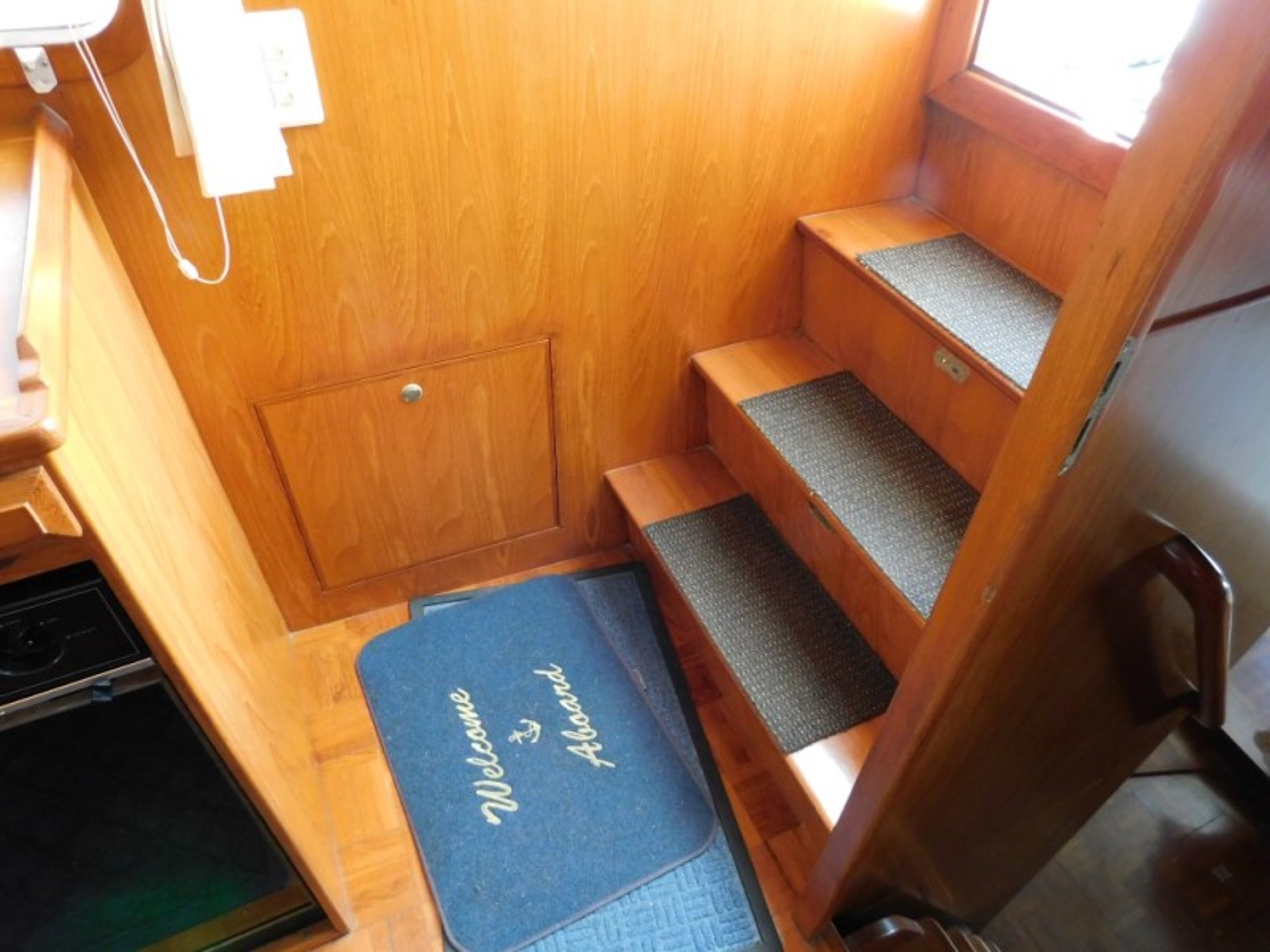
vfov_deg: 58.9
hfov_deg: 73.9
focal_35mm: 23
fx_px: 844
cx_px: 635
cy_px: 476
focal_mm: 4
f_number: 3
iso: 320
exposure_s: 1/30
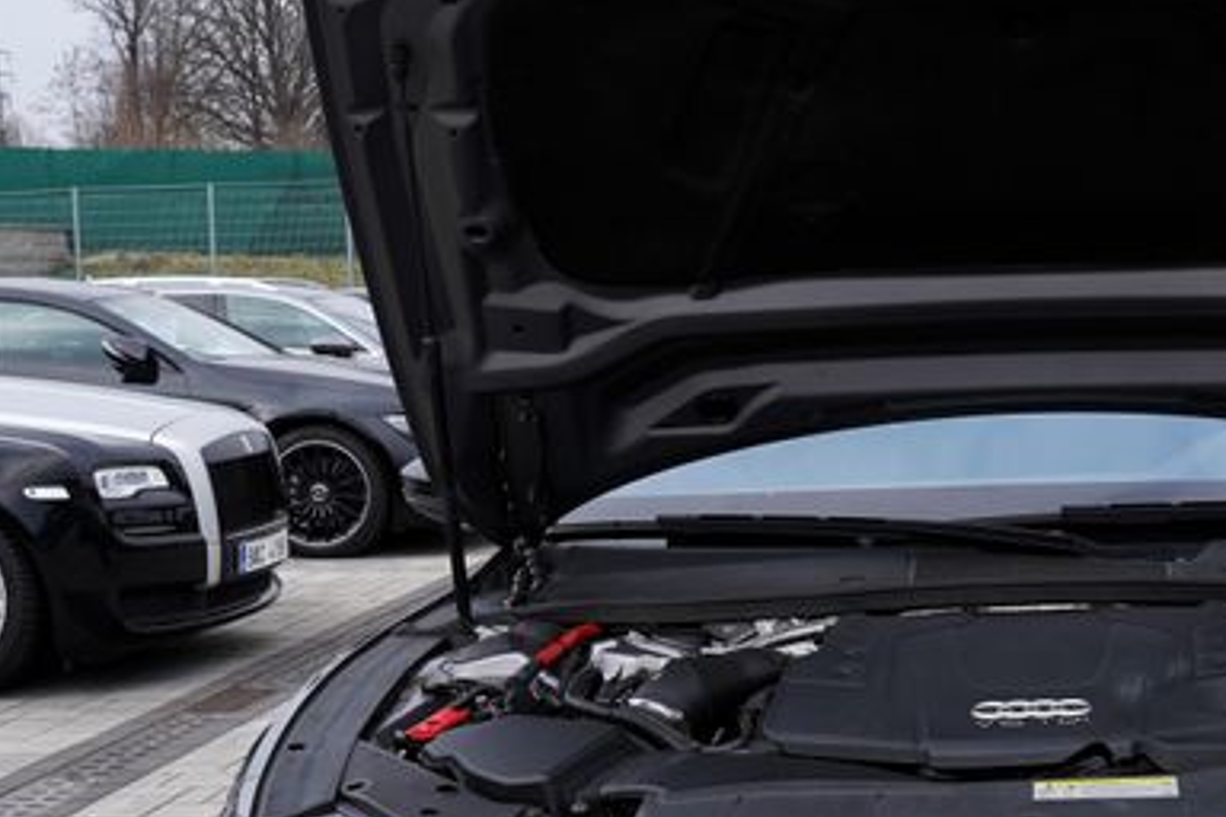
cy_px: 669
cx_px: 1018
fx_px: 2179
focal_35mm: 64
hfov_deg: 30.5
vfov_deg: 21.0
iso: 100
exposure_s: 1/160
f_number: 6.3
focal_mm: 24
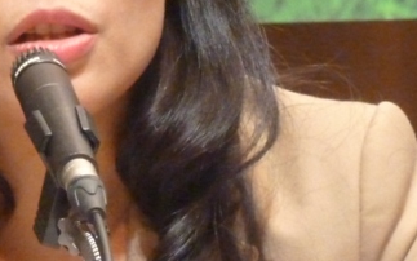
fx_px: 10446
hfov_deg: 2.3
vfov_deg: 1.4
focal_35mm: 919
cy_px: 83
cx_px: 85
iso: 800
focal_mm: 49.2
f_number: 4.9
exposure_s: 1/50
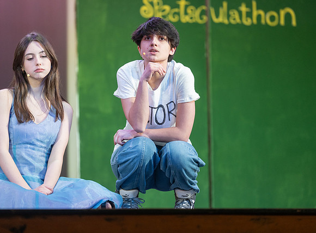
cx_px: 153
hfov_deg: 8.2
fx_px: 2198
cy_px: 105
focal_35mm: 242
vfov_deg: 6.1
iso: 560
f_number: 2.8
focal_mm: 200
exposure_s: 1/320
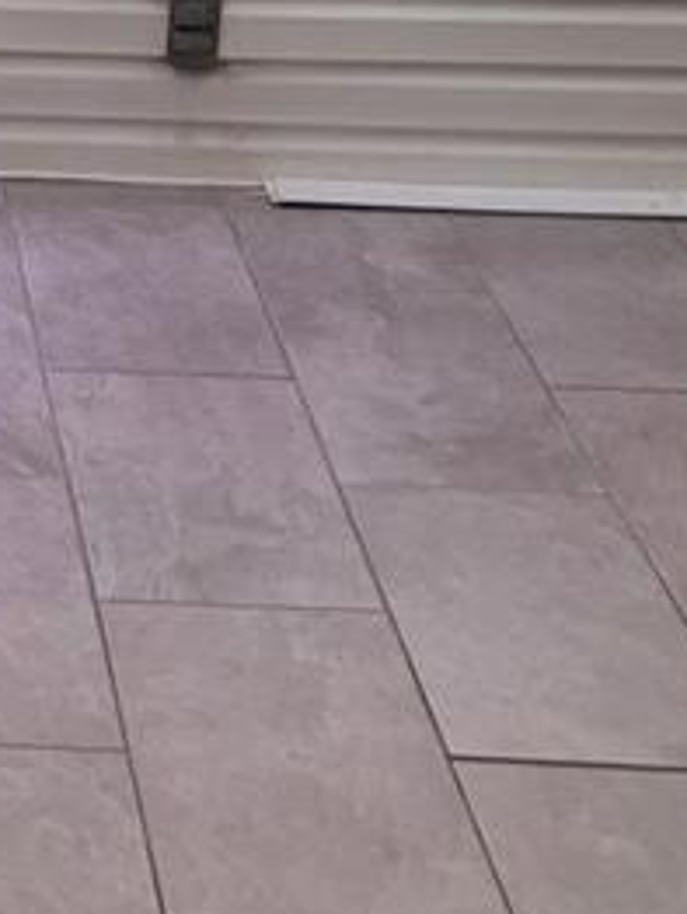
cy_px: -321
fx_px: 3144
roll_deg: -3.0
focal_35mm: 119
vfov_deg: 15.6
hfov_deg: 11.6
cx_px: -544
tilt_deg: -15.5
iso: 100
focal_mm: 5.96
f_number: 1.6
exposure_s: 1/120
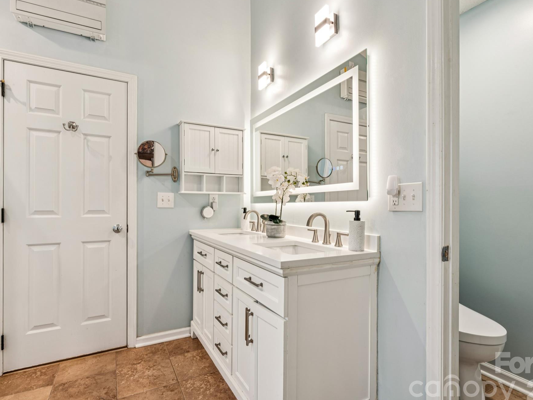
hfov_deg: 84.9
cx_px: 281
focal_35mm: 19
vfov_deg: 69.0
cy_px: 204
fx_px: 291
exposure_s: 1/1.67
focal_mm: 16.8
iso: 100
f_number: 13
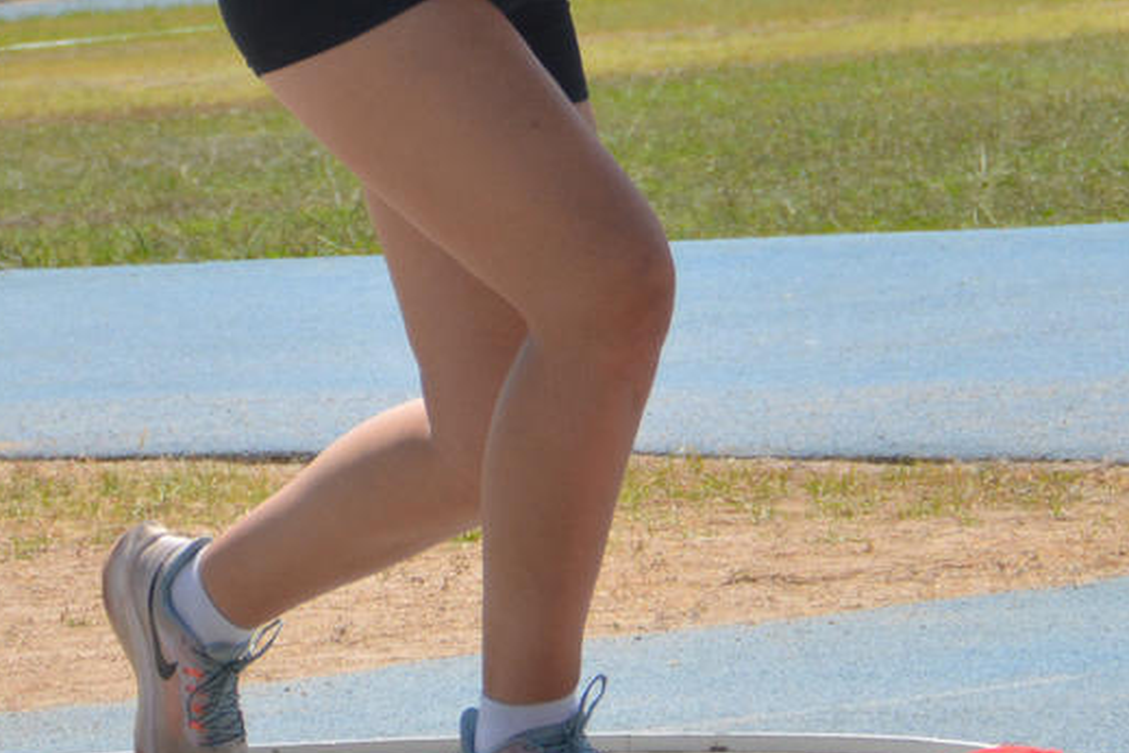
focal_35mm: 503
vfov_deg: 2.7
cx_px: 492
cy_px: -275
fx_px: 15773
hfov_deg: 4.1
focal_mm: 85
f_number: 7.1
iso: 400
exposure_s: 1/2000
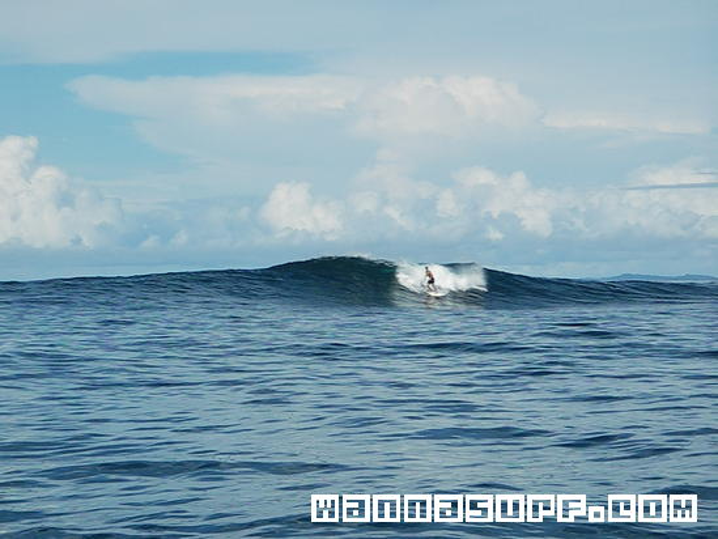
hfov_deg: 17.3
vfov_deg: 13.0
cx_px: 359
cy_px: 270
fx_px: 2365
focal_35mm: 114
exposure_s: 1/200
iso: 50
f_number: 8
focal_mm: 18.9
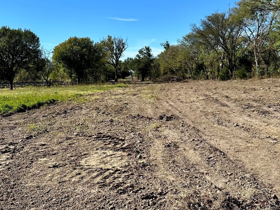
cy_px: 74
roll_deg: +1.0
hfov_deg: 45.8
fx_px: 332
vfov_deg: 34.9
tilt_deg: -0.3
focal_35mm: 41
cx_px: 139
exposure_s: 1/3861
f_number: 1.78
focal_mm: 6.86
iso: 80
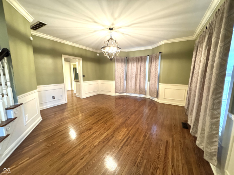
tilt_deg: -9.1
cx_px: 117
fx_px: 95
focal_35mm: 14
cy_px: 88
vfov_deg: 85.7
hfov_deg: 102.1
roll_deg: -0.4
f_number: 2.2
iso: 1000
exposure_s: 1/60
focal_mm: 2.22
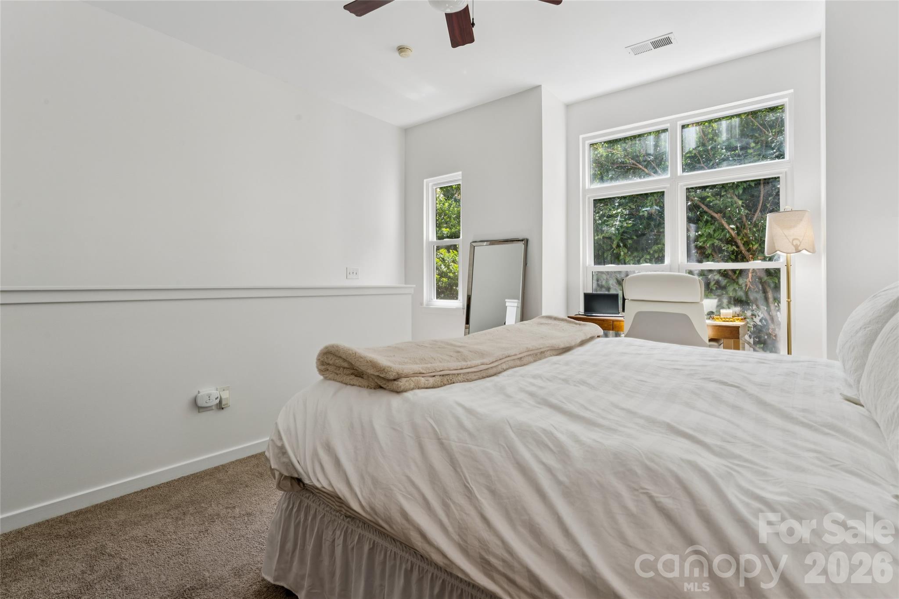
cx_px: 450
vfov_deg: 71.4
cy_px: 300
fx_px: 417
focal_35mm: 17
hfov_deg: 94.3
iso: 100
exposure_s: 1/6
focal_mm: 16.7
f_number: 13
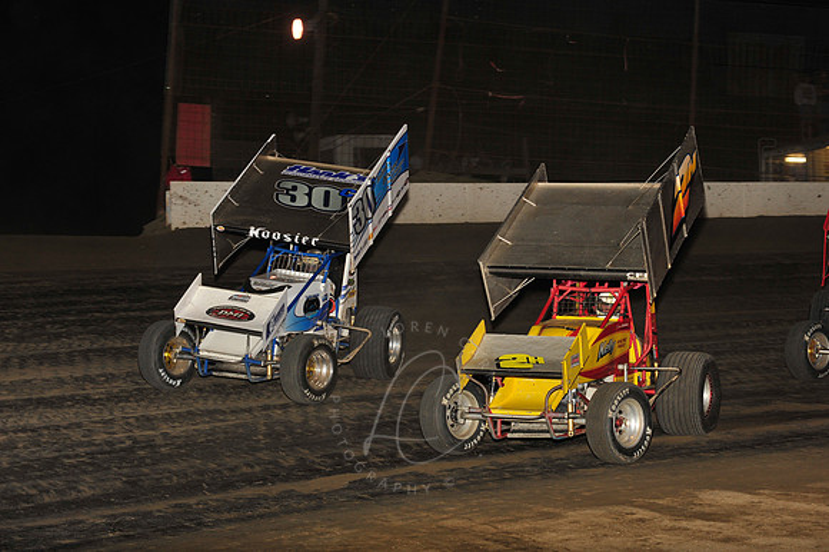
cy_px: 276
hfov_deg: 22.2
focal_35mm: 92
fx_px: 2117
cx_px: 414
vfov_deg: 14.8
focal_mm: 92
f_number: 6.3
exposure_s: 1/320
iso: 800
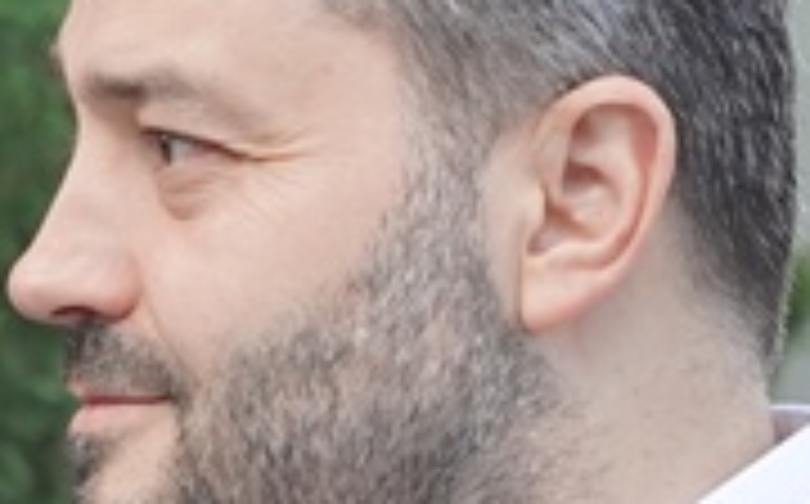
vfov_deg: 4.8
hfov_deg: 7.6
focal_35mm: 271
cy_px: 472
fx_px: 5975
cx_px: -428
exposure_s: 1/160
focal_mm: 35
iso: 200
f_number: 4
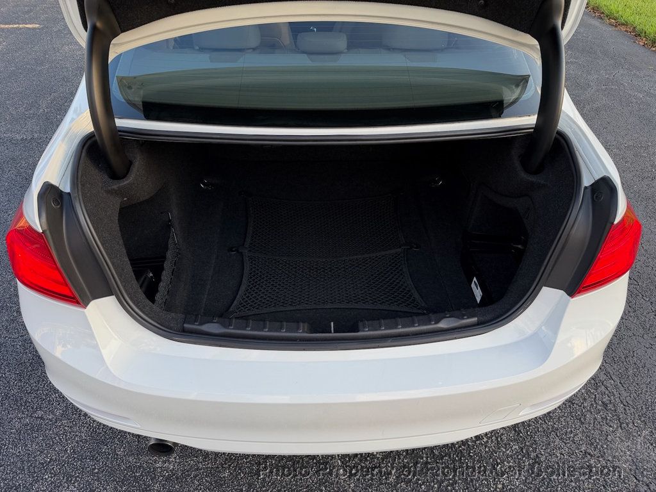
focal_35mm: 24
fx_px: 455
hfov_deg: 71.6
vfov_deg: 56.8
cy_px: 246
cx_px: 328
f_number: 1.78
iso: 80
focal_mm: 6.76
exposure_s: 1/317
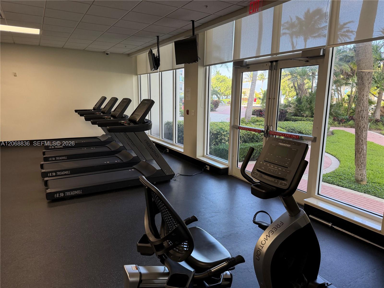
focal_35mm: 24
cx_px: 192
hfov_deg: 71.6
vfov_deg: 56.8
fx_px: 266
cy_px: 144
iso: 200
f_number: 1.78
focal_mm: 6.76
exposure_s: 1/121
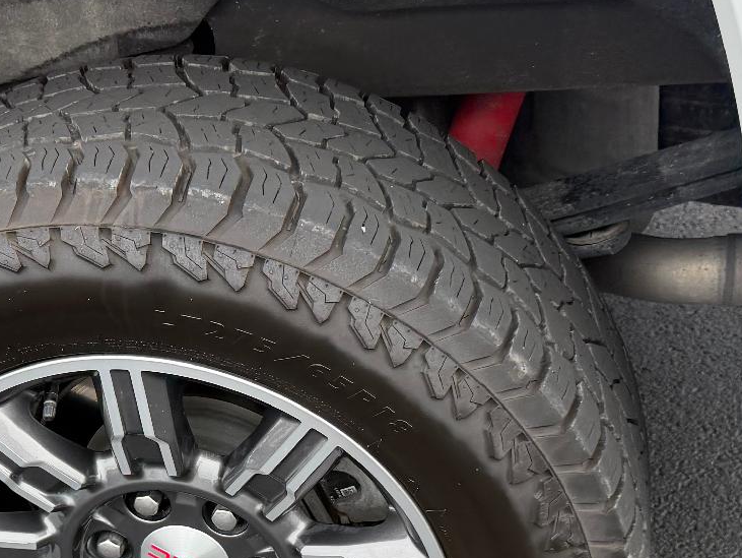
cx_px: 298
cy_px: 467
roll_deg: +8.1
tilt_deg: -35.6
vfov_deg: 22.9
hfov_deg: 30.6
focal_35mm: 63
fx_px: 1351
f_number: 1.78
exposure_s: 1/868
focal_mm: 6.76
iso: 100
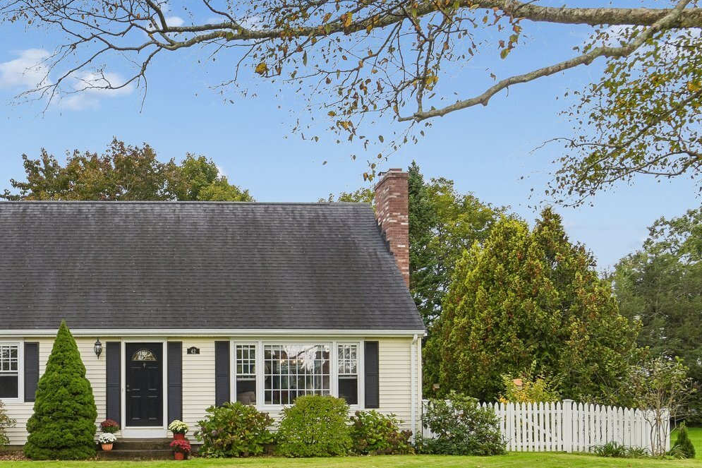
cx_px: 169
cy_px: 401
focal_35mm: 35
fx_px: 682
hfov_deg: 51.9
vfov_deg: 36.0
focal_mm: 17
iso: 400
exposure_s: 1/125
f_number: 11
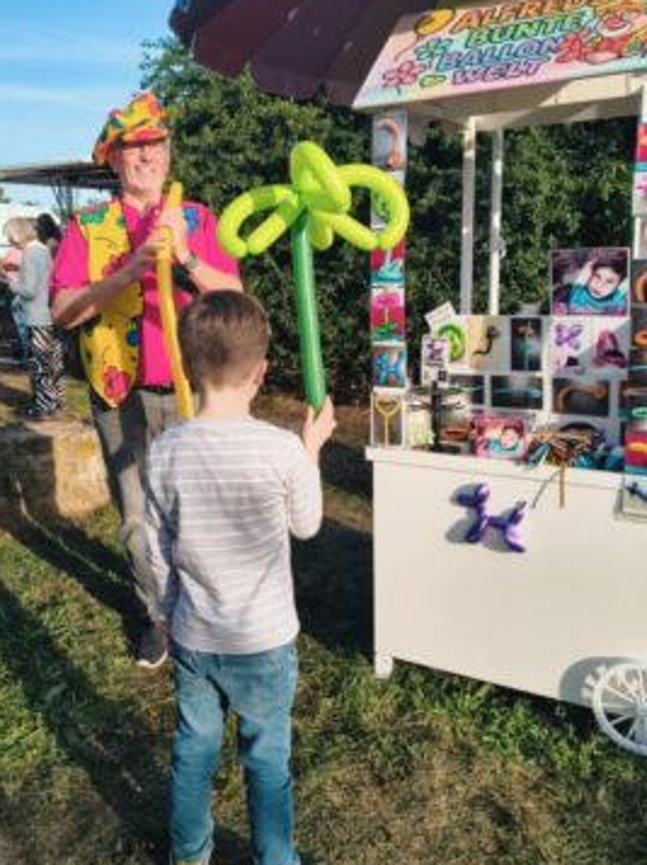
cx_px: 269
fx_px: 874
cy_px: 434
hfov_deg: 40.5
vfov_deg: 52.7
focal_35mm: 35
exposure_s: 1/1362
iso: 103
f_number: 1.8
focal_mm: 4.81
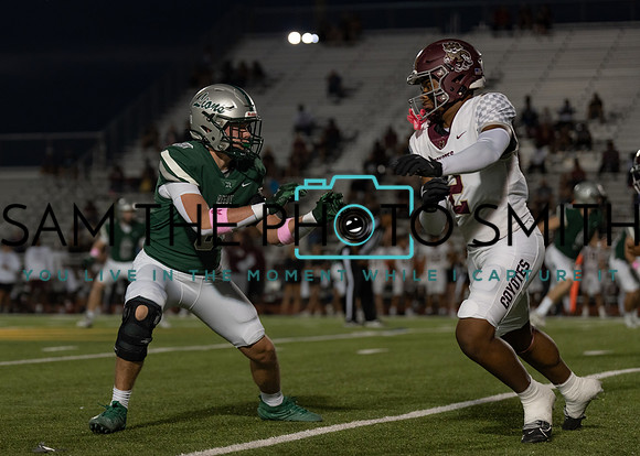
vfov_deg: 10.1
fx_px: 2581
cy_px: 248
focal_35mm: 142
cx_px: 211
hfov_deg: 14.1
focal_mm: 108
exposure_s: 1/1000
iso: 1000
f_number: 2.8
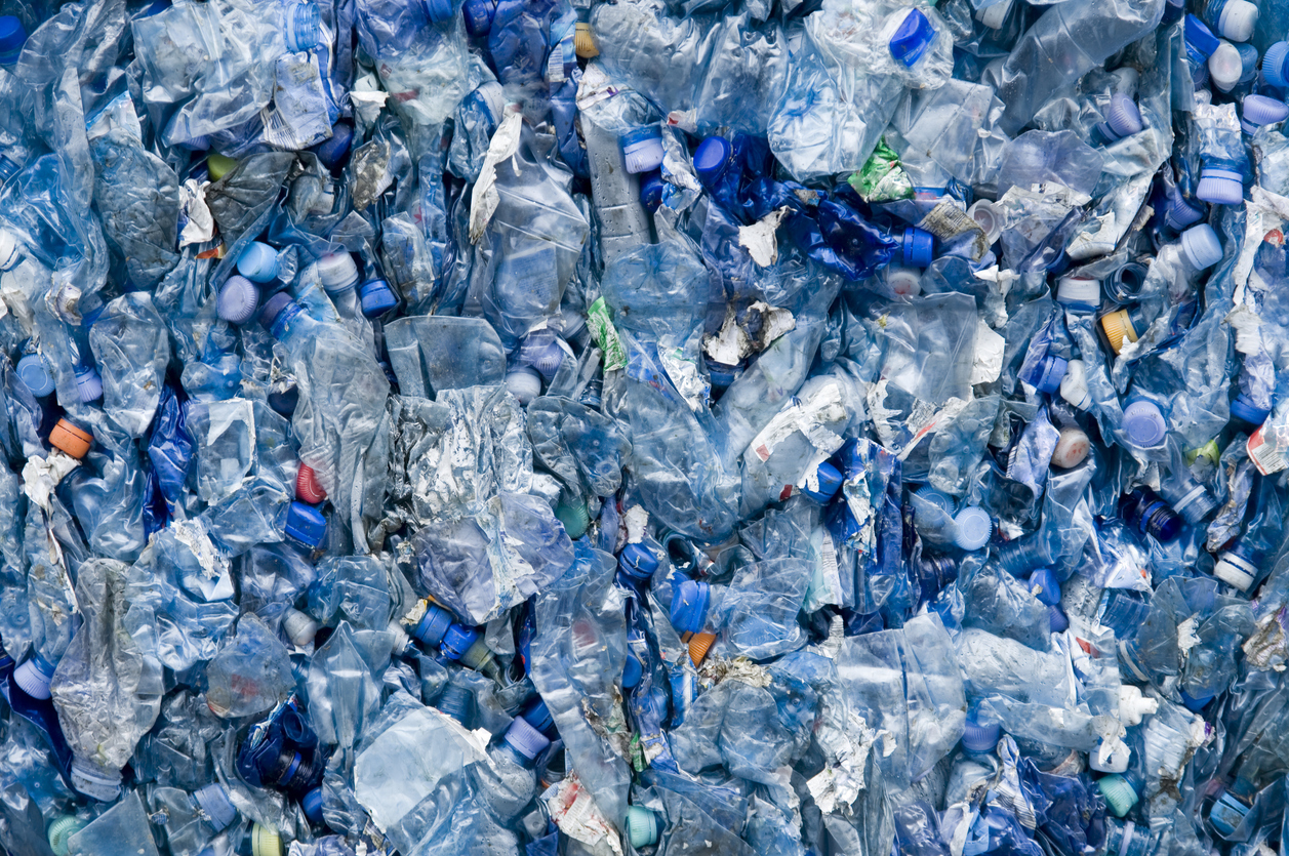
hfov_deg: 19.5
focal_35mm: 105
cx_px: 644
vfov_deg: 13.0
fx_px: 3755
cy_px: 428
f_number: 5
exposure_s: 1/25
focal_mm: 70
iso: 200
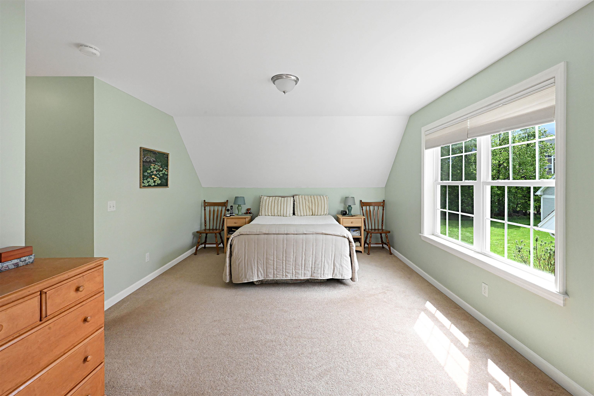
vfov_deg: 81.2
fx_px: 231
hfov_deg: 104.3
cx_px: 297
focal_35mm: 14
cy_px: 198
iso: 4000
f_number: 14
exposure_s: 1/40
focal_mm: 14
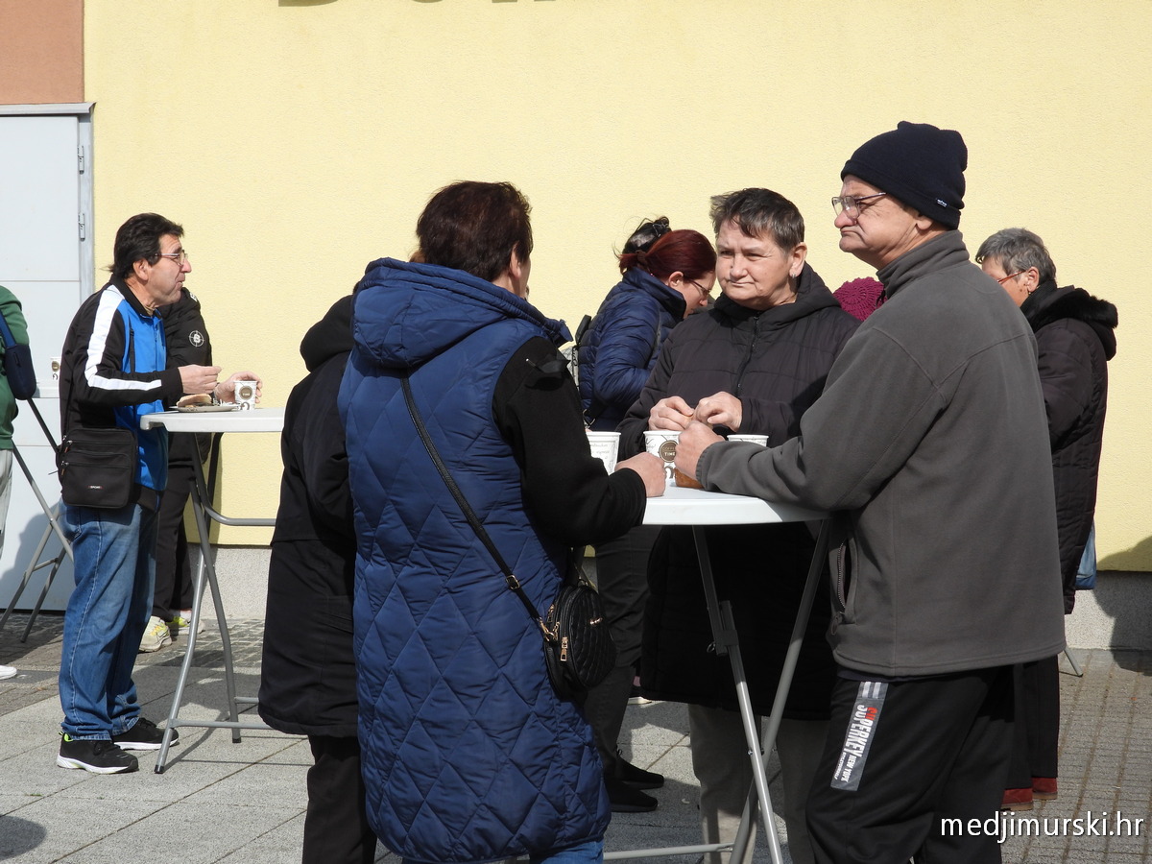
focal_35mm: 75
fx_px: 2496
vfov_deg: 19.6
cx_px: 576
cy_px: 432
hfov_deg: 26.0
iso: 100
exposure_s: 1/1250
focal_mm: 13.5
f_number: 3.5
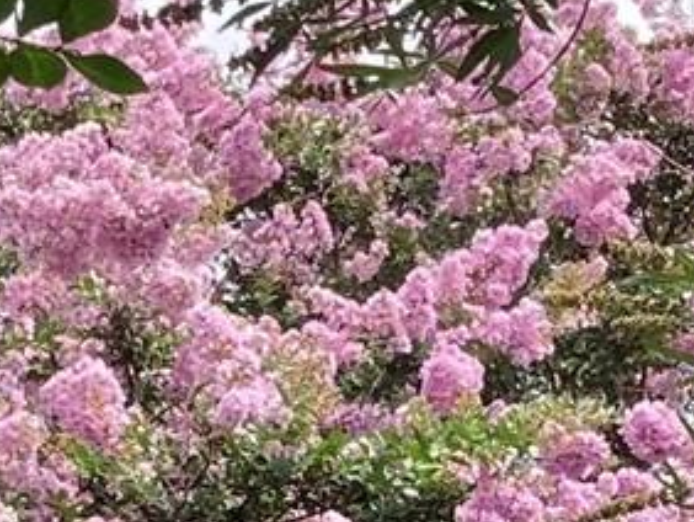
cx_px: 182
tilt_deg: +4.9
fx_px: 4073
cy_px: 936
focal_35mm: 203
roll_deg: +0.3
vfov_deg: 7.1
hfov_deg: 9.7
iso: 20
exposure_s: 1/867
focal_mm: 3.99
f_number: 1.8
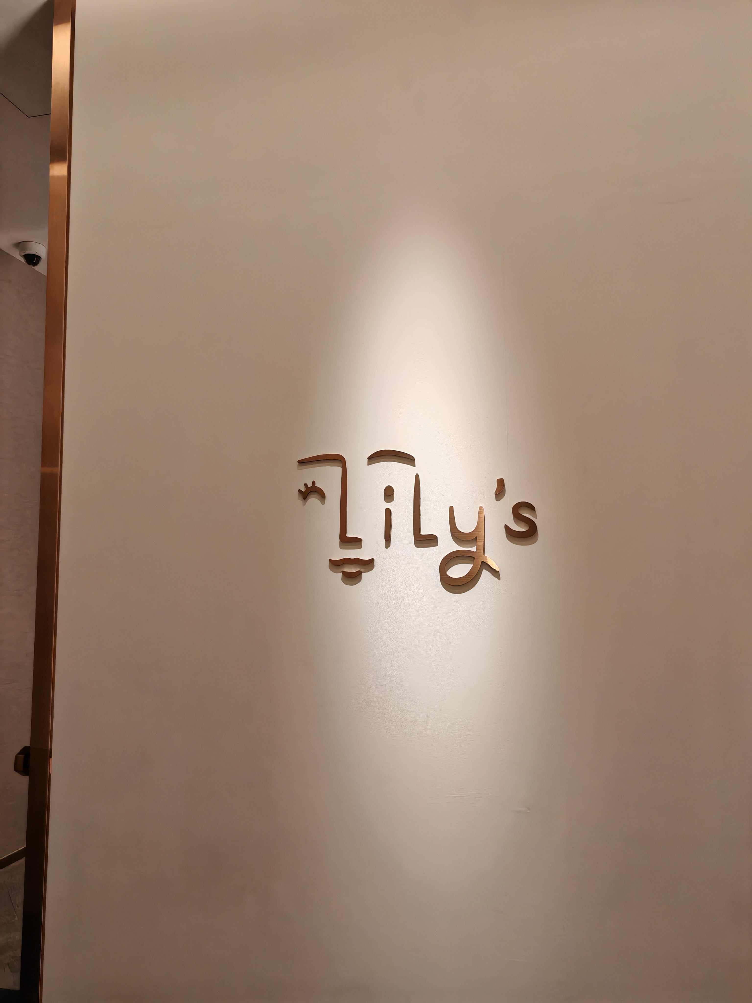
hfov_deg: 53.1
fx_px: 753
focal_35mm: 26
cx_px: 376
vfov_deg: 67.3
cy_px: 502
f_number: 1.6
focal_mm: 5.4
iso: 1250
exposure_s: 1/290
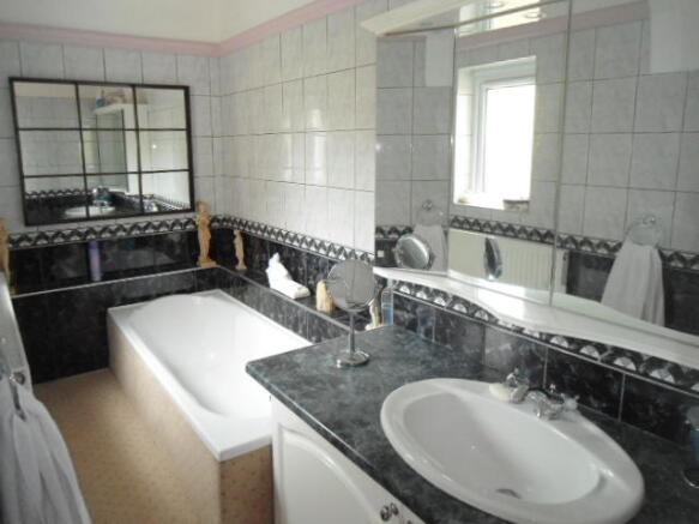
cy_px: 262
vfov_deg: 53.0
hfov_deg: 67.3
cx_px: 350
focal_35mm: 26
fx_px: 525
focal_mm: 4.7
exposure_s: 1/30
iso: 400
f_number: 2.8
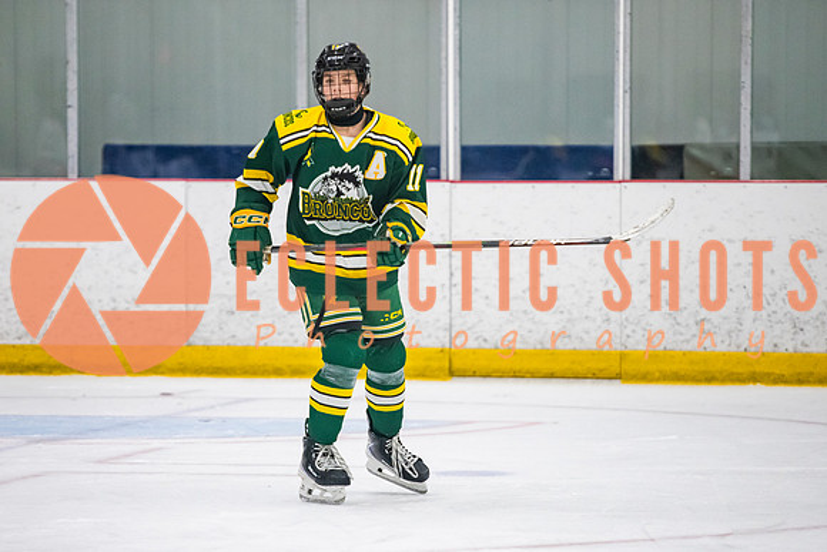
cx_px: 380
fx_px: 5332
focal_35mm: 232
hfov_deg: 8.9
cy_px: 276
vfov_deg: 5.9
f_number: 3.2
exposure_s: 1/640
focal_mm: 180
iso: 2500
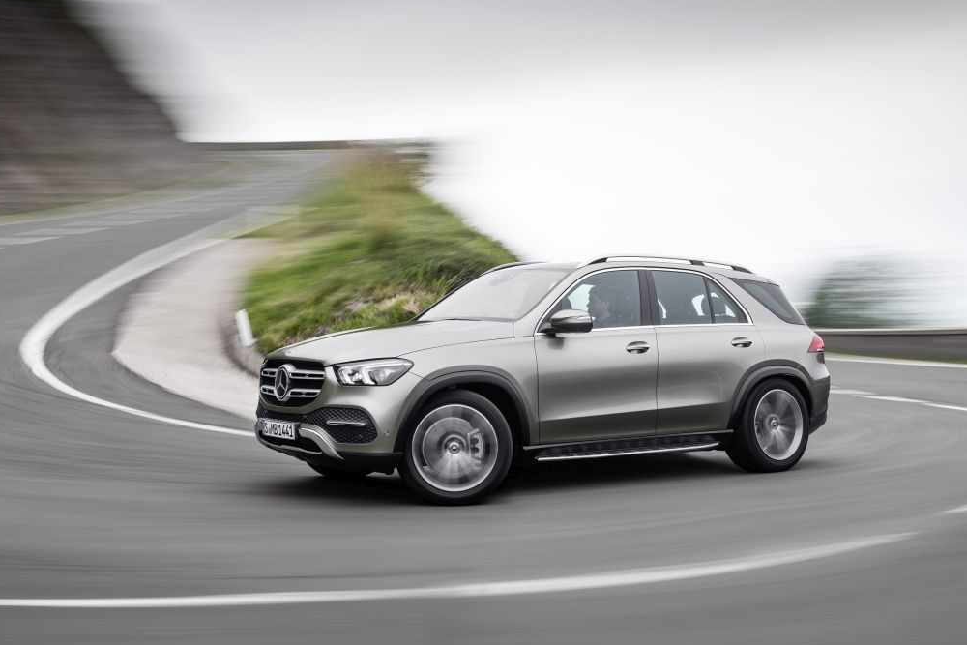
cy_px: 322
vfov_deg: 31.2
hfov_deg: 45.4
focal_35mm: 43
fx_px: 1155
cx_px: 484
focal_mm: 42
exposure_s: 3
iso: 31
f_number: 13
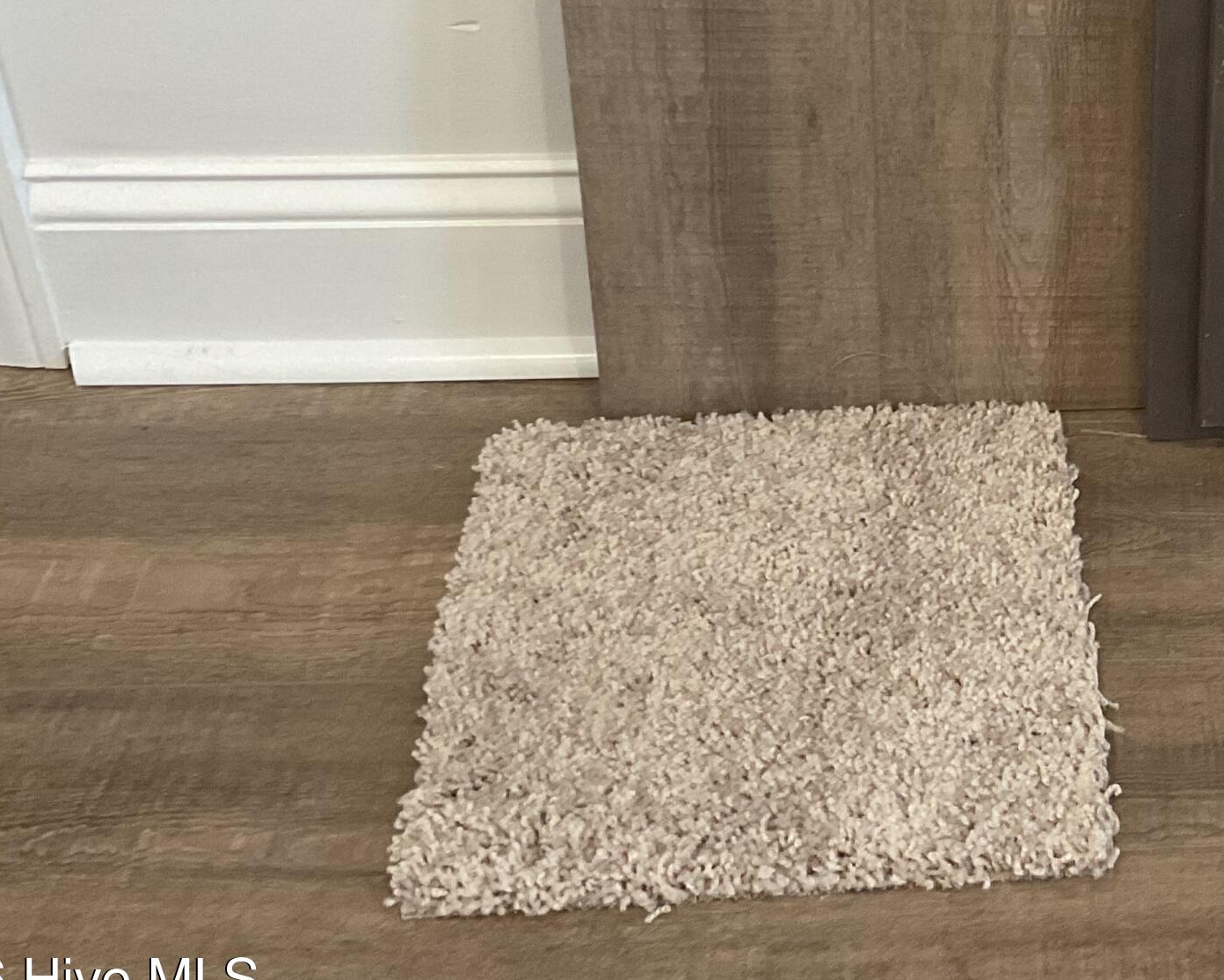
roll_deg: -0.6
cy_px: 80
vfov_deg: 24.2
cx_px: 1156
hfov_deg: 29.4
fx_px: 2210
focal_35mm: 61
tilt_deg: -30.8
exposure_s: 1/60
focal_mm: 3
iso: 125
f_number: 1.8
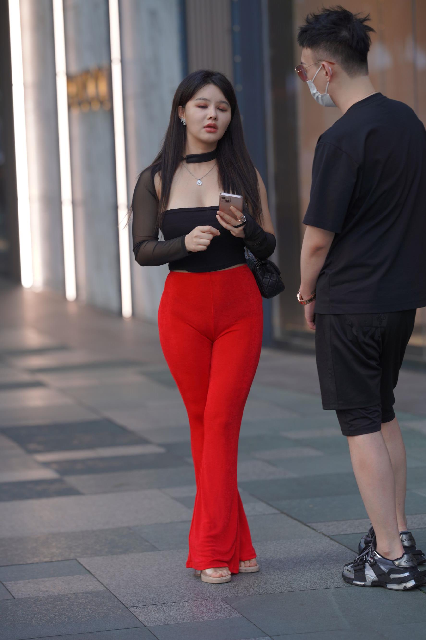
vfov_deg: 15.2
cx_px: 213
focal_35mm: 135
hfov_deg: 10.2
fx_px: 2396
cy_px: 320
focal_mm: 135
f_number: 2.8
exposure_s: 1/500
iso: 320
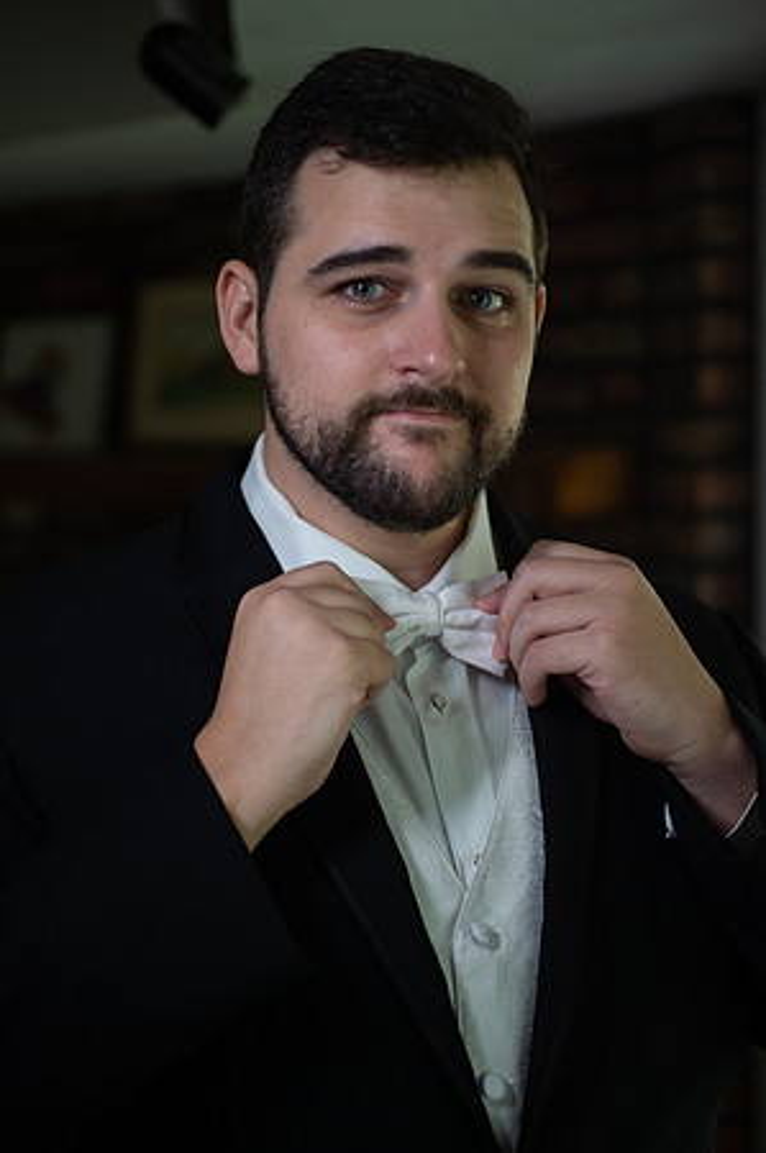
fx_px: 1919
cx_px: 383
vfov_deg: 33.4
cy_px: 576
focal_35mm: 60
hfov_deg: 22.6
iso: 1000
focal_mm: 60
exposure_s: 1/250
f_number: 3.2
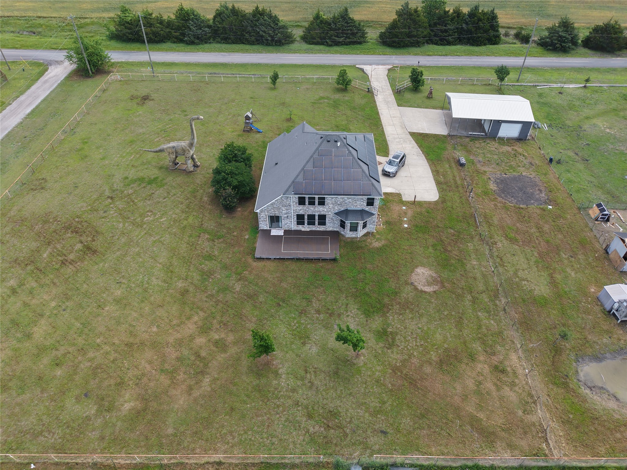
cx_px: 314
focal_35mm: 24
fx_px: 435
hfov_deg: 71.6
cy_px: 235
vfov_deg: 56.8
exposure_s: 1/1250
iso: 100
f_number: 1.8
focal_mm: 8.67
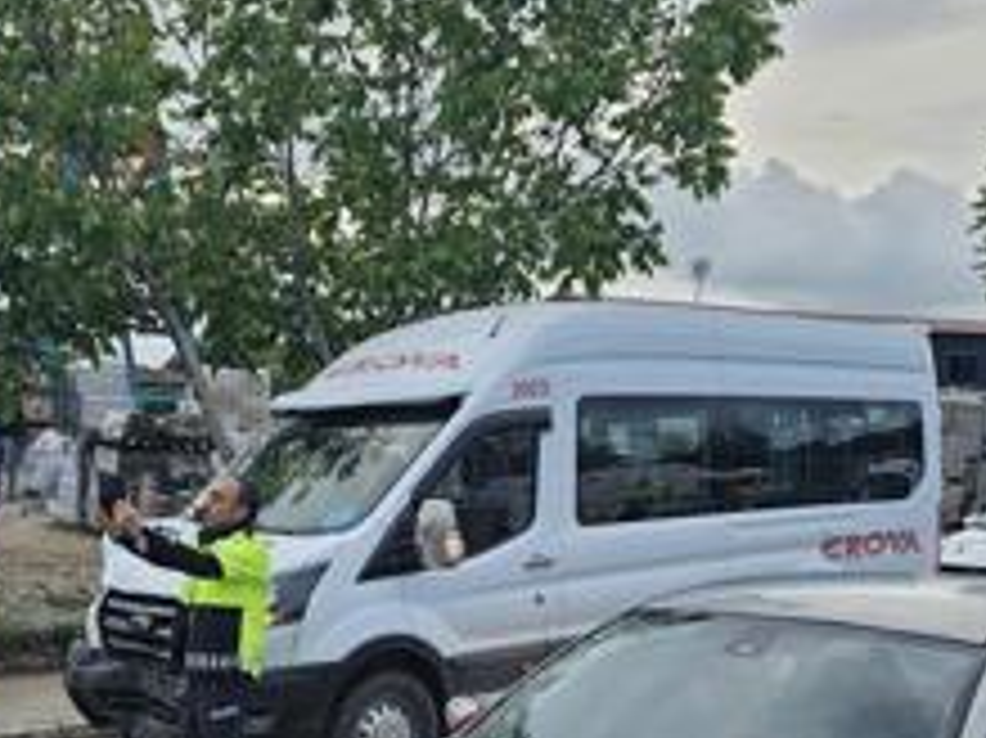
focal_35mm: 49
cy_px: 621
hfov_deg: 38.8
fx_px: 1395
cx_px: 405
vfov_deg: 28.8
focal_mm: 6.3
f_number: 1.7
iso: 20
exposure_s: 1/228
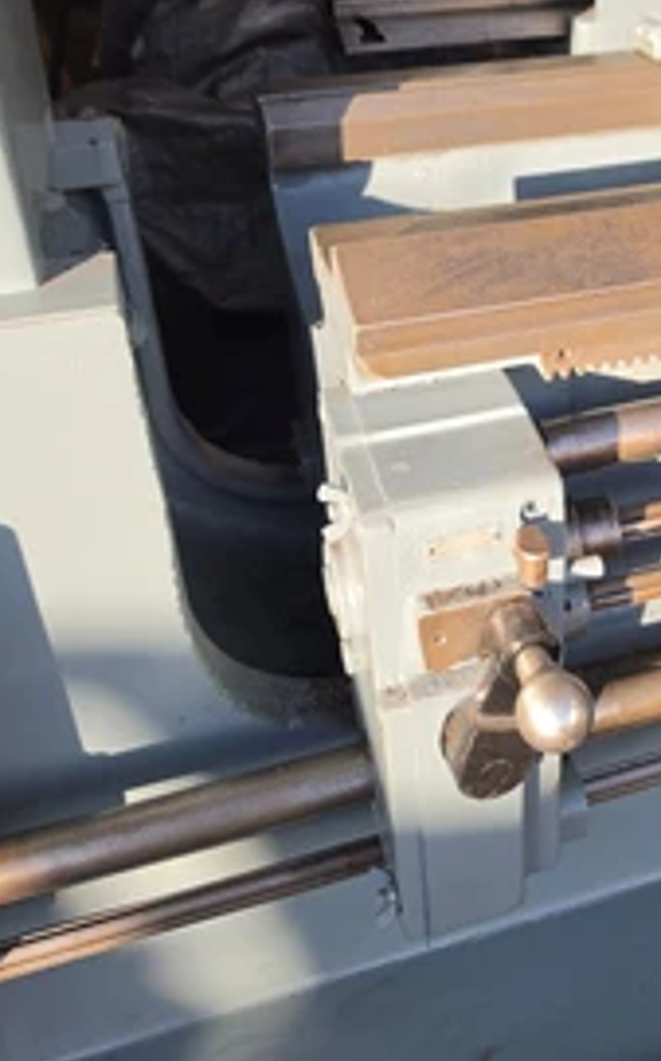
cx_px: 532
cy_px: 372
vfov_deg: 53.2
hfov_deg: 34.2
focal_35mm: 36
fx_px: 1039
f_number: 1.4
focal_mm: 6.5
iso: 10
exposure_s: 1/197
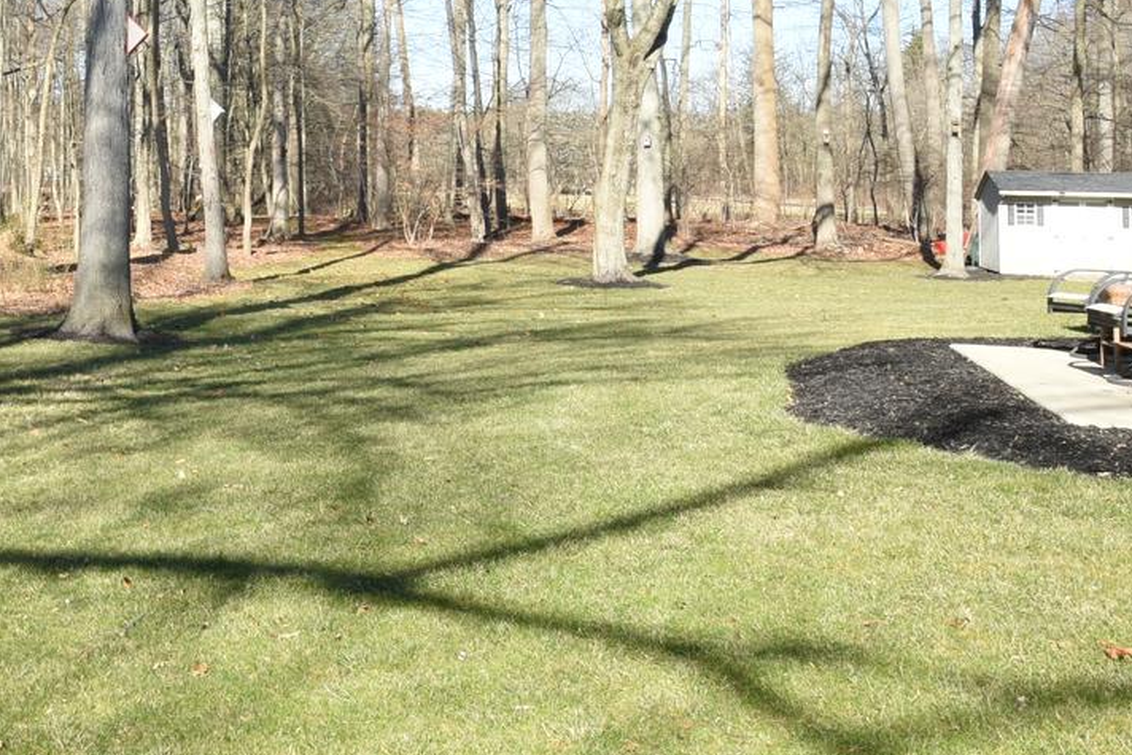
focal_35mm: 69
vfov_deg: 19.2
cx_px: -29
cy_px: 20
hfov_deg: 27.4
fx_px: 2170
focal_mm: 24
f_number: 16
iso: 320
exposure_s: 1/60
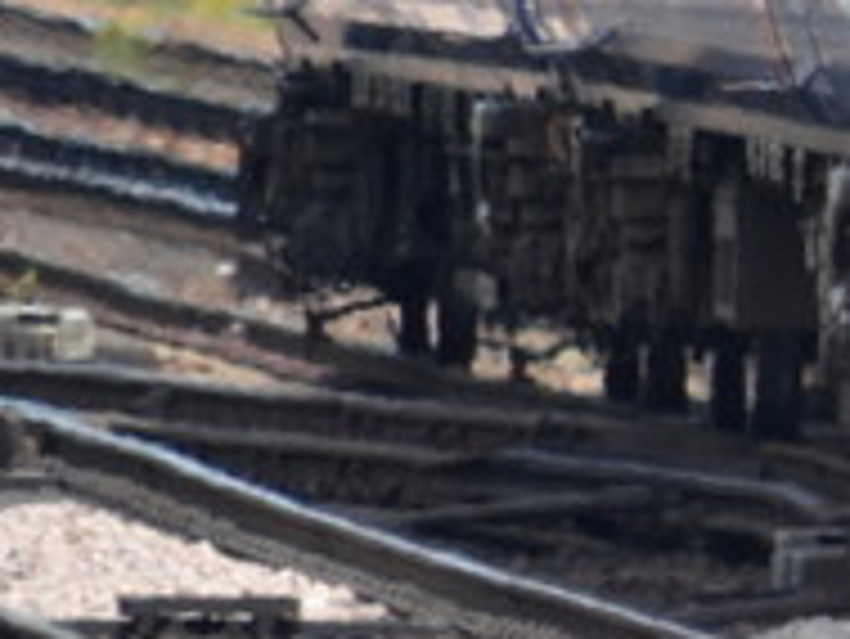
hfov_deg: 0.7
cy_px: 144
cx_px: 2775
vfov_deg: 0.5
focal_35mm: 2924
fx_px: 71845
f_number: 6.3
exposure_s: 1/640
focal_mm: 300
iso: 200
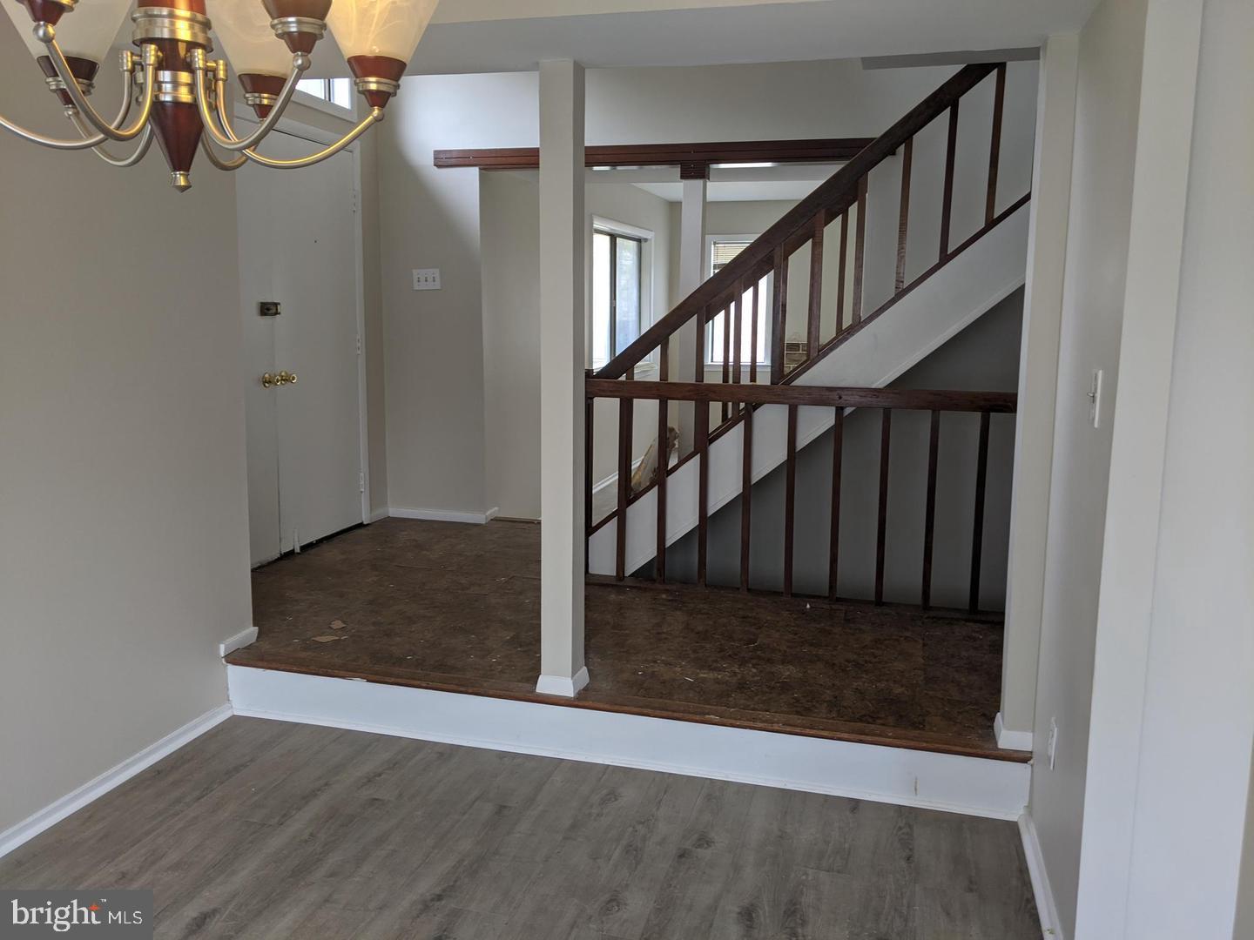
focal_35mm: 27
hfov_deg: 65.3
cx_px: 627
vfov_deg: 51.4
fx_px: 978
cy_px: 470
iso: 75
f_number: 1.8
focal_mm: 4.44
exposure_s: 1/30
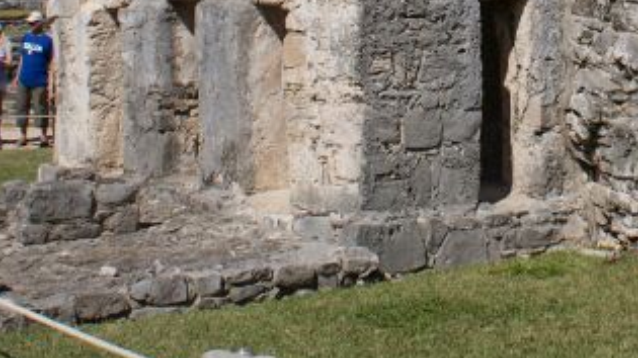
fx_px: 1488
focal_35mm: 88
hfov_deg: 23.8
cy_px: -149
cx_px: 512
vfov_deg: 13.1
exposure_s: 1/400
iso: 100
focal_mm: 22
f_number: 10
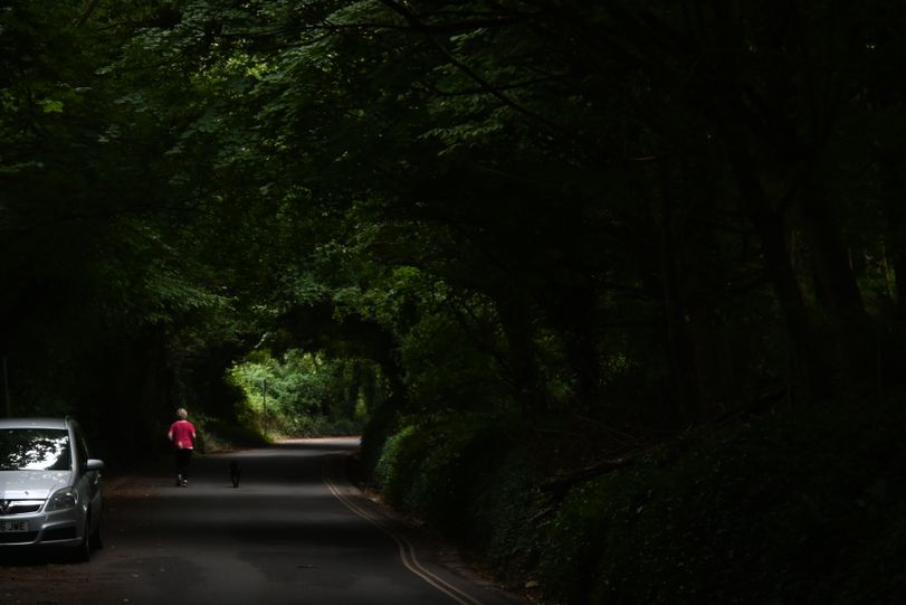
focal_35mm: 111
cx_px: 286
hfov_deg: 18.4
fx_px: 2794
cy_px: 431
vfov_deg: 12.3
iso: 800
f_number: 6.3
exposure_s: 1/30
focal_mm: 50
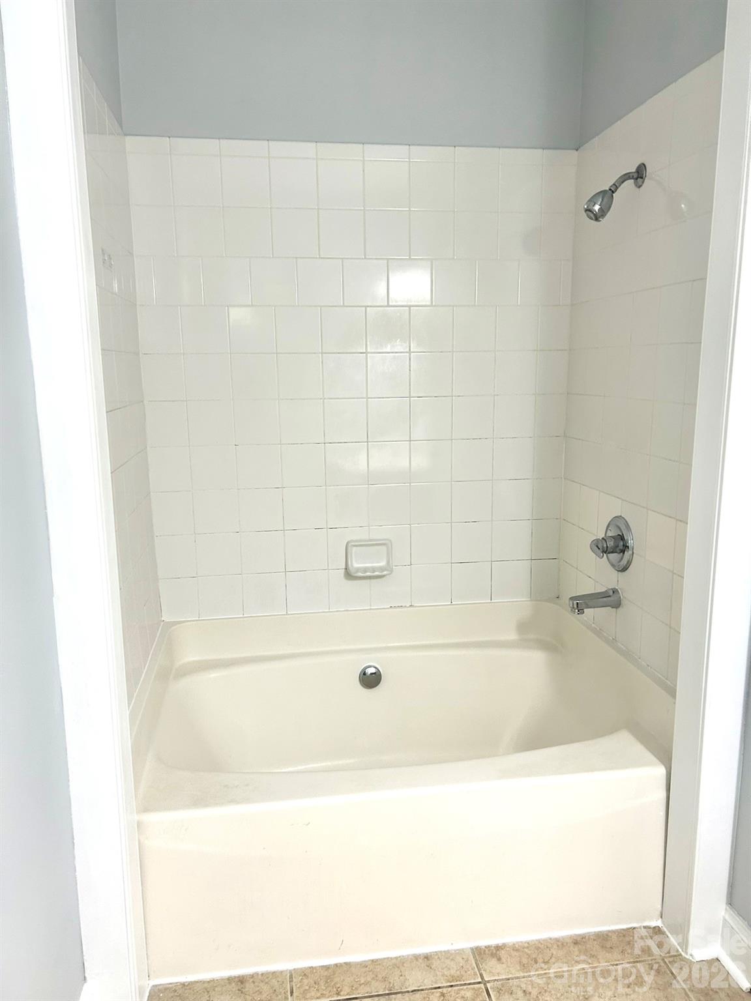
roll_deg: +2.1
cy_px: 500
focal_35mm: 26
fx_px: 752
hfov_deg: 53.1
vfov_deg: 67.3
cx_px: 376
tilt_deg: -11.7
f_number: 1.5
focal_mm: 5.7
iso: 125
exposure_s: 1/121
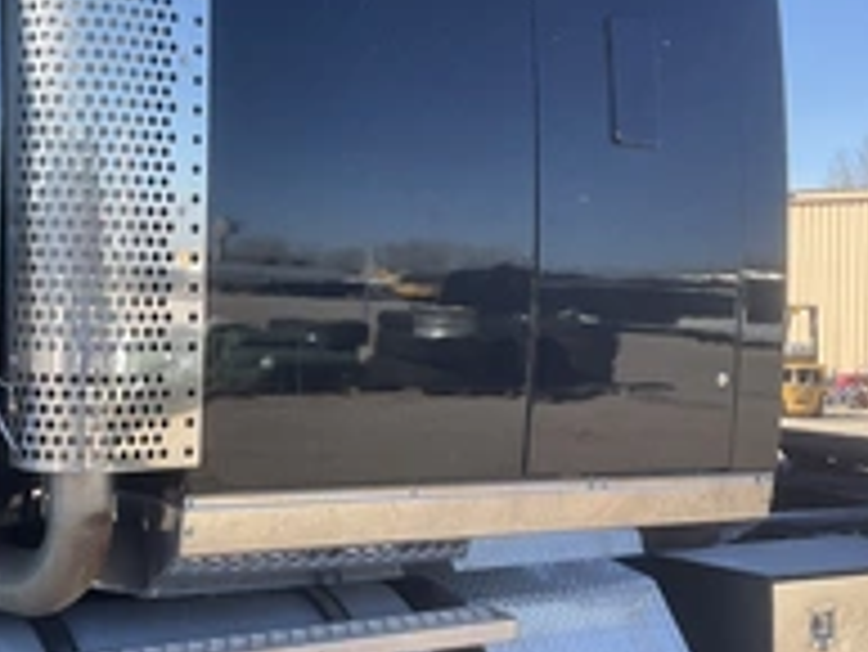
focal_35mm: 60
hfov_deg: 31.8
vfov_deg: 24.4
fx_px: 1505
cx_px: 270
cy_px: 288
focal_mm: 3
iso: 25
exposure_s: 1/666
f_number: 1.8
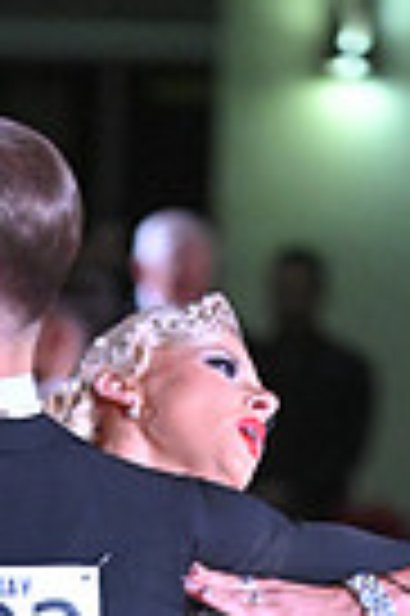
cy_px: 1299
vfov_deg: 2.9
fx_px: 11953
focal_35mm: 698
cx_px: 74
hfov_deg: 2.0
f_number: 5
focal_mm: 165
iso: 5000
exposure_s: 1/400
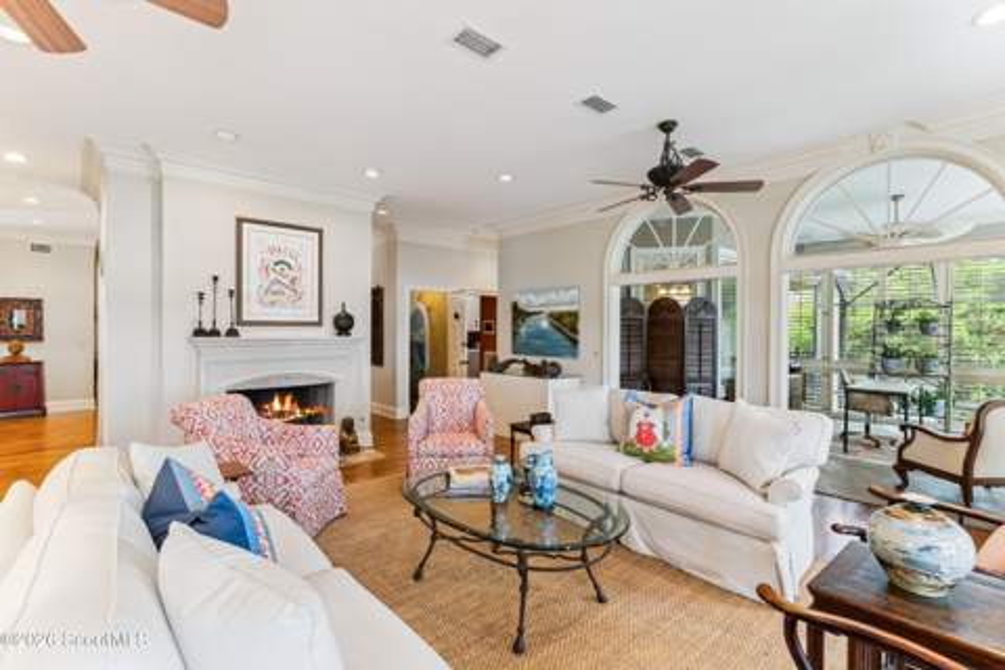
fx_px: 475
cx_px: 502
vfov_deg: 70.4
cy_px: 335
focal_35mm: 17
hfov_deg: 93.3
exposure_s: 1/6
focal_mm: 17
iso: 250
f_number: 8
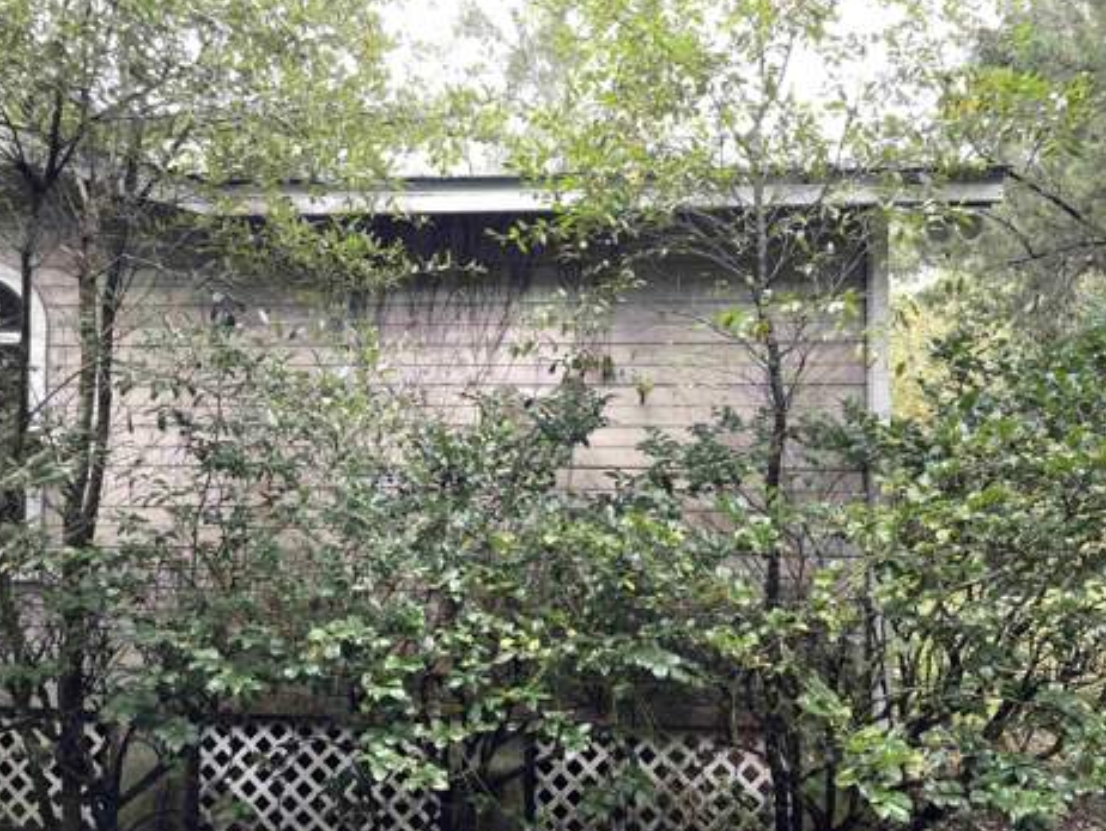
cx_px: 539
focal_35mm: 27
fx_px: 863
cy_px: 417
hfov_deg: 65.3
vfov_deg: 51.4
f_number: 1.6
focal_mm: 4.2
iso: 100
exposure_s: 1/121
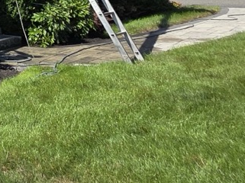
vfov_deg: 17.7
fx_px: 516
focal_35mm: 73
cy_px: -102
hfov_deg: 18.4
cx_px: -236
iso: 40
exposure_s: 1/1645
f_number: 1.9
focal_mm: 2.2
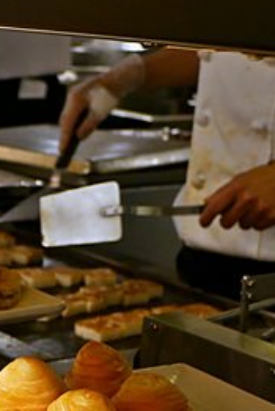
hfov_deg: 11.9
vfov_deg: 18.3
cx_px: -113
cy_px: 322
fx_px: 1270
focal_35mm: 111
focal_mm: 14
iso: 200
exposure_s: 1/80
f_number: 2.5
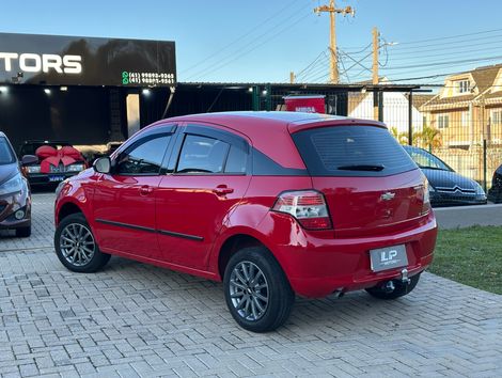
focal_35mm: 48
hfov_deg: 39.6
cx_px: 251
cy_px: 189
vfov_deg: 30.3
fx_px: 697
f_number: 1.78
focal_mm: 6.86
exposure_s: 1/480
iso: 64
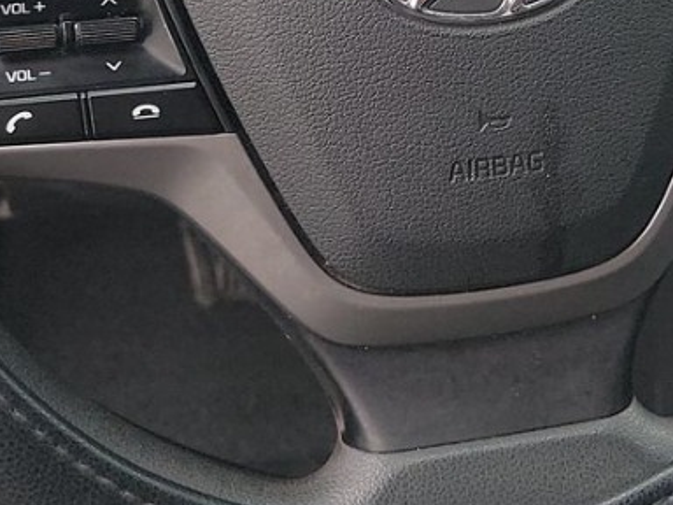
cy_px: -60
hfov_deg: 21.5
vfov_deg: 15.9
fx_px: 1750
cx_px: 533
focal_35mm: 90
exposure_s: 1/59
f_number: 1.8
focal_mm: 6.7
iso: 149
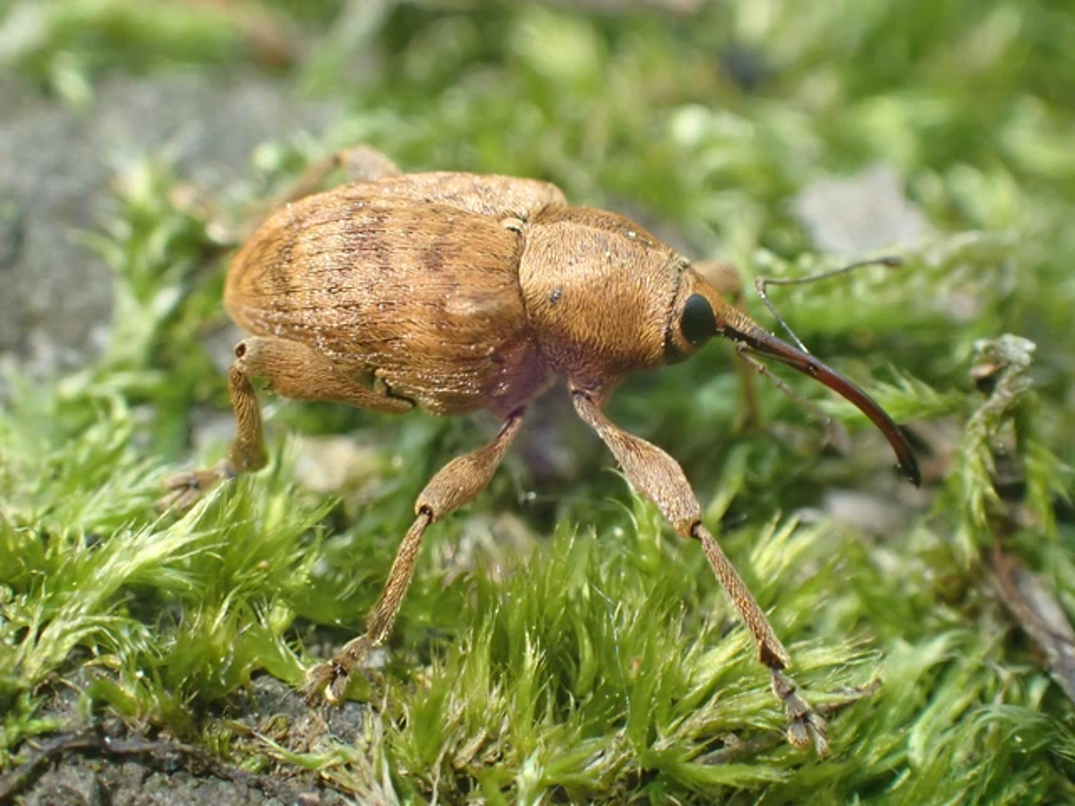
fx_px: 3106
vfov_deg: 14.8
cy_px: 403
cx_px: 538
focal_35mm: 100
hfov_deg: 19.6
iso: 500
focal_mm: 18
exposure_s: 1/30
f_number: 6.3
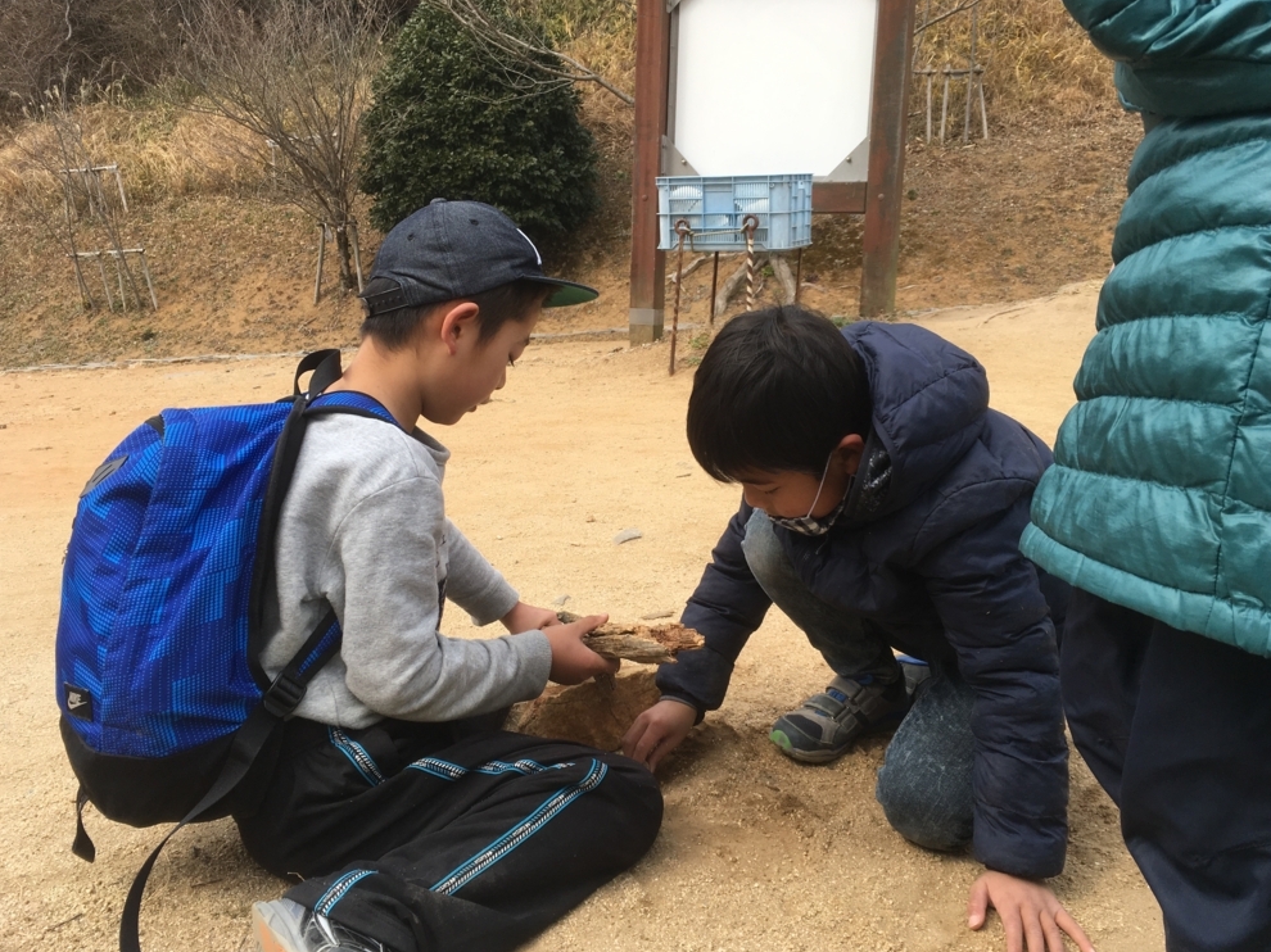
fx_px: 1101
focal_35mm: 30
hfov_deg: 60.0
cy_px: 477
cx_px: 655
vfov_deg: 46.8
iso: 25
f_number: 2.2
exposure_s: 1/705
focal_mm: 4.15
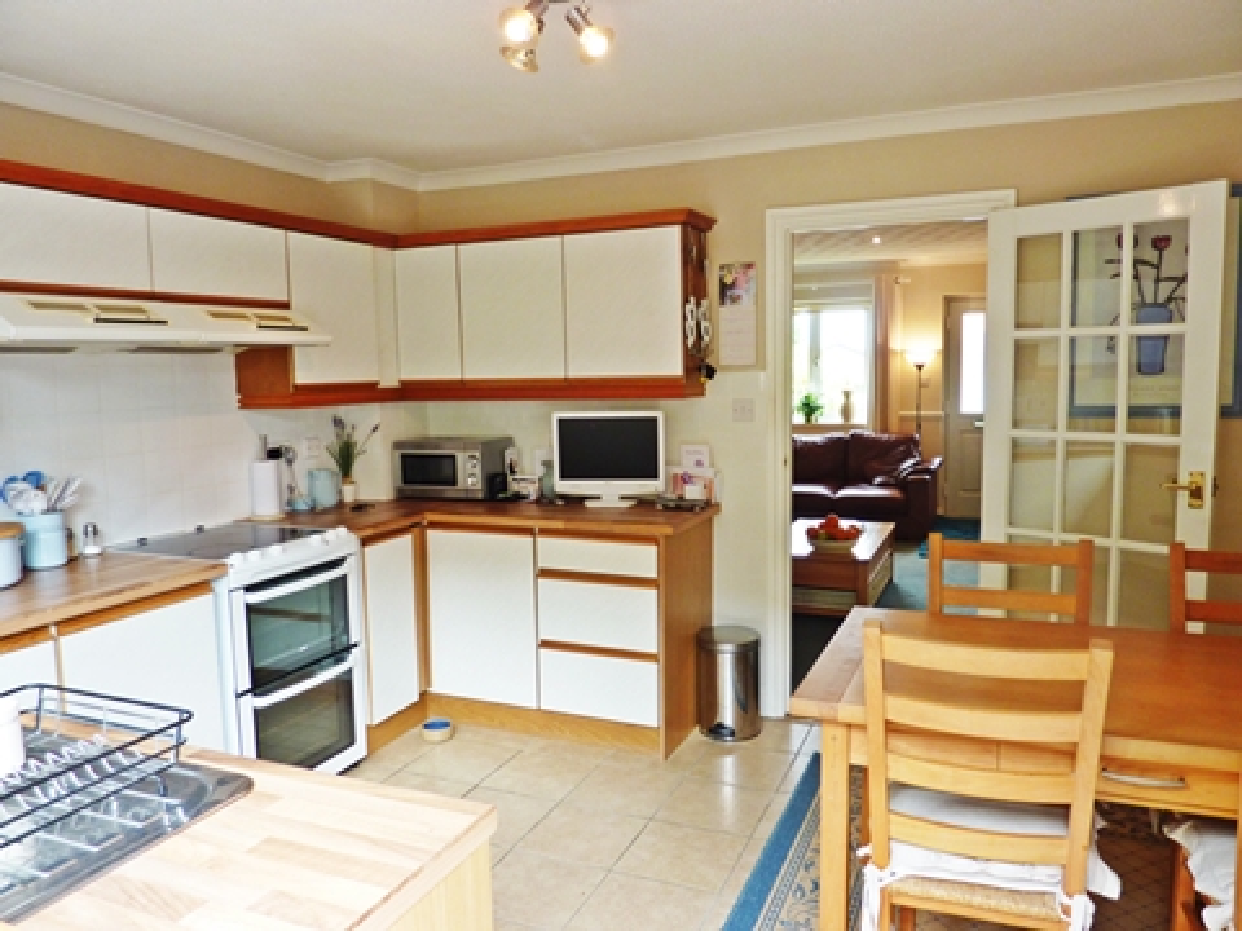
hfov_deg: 69.4
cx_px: 621
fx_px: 897
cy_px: 466
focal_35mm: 25
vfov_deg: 54.9
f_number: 3.3
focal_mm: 4.1
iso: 80
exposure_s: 1/30
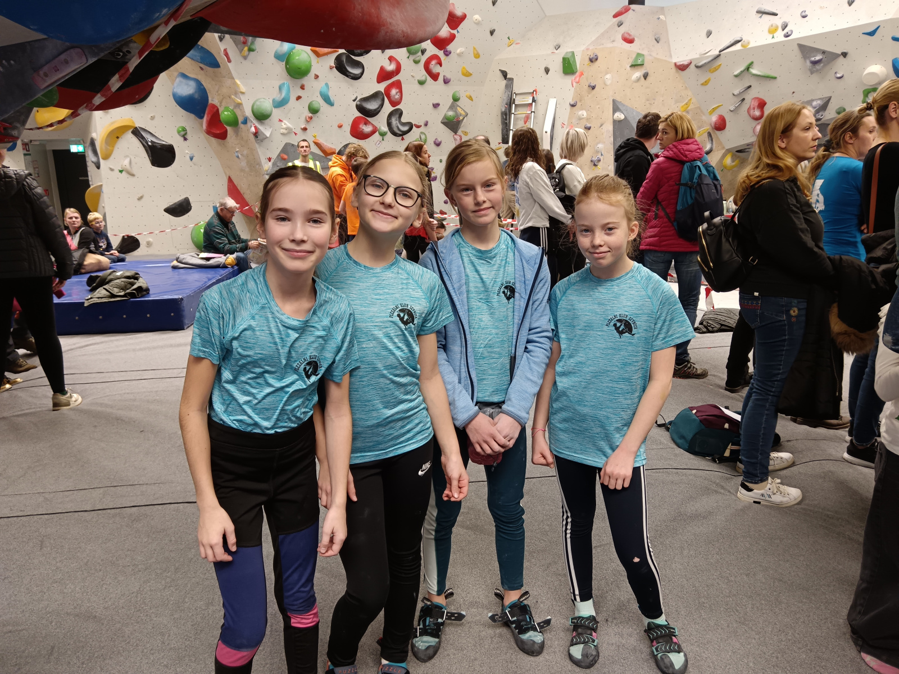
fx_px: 701
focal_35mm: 27
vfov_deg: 51.4
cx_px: 450
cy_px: 337
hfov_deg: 65.3
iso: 317
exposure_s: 1/50
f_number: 1.9
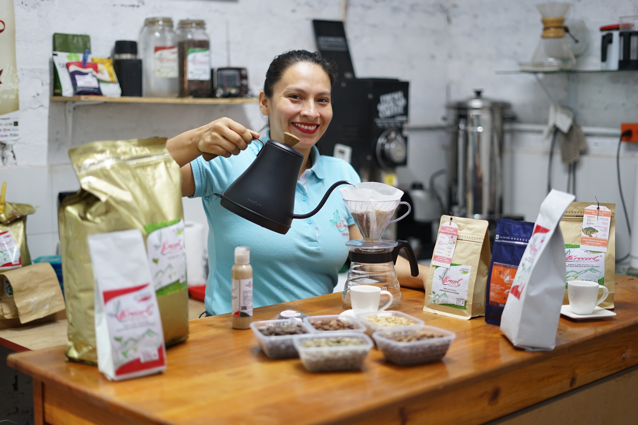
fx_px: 886
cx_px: 319
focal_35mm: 50
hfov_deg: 39.6
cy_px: 212
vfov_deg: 27.0
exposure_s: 1/160
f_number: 1.8
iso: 800
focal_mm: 50
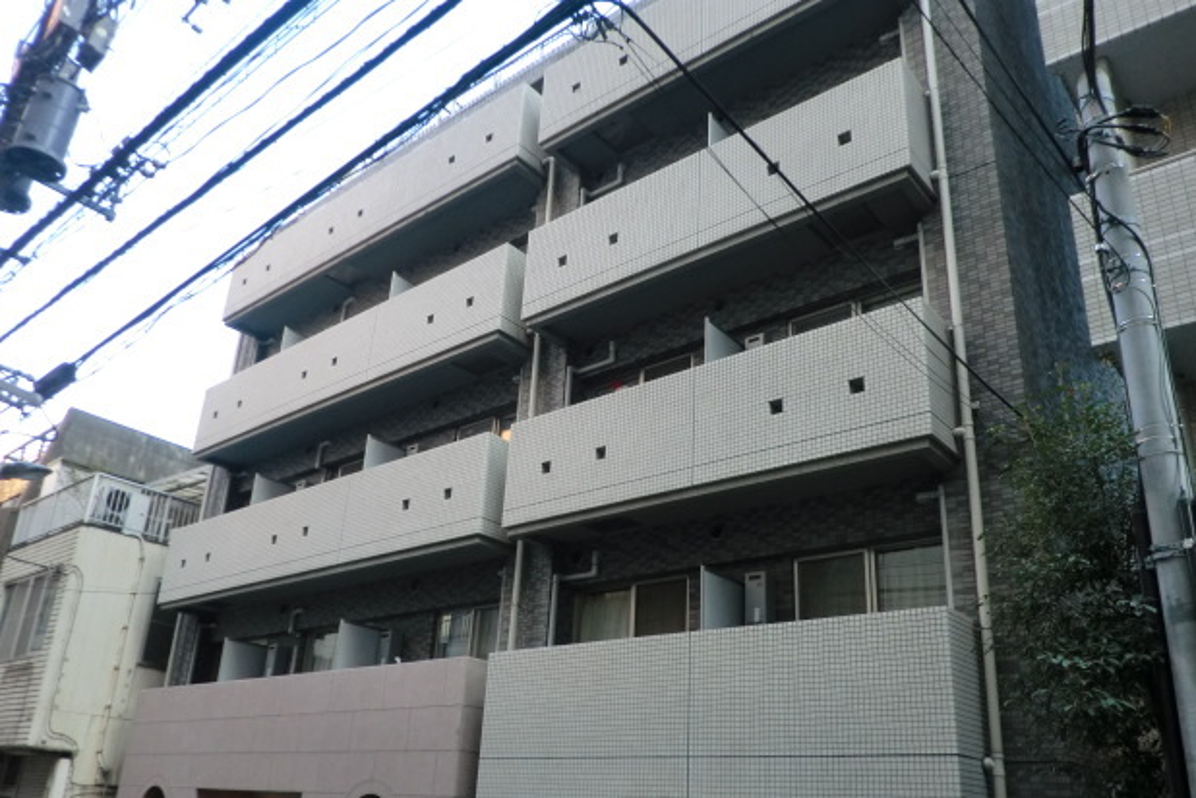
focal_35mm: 28
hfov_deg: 65.5
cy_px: 449
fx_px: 930
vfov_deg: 46.3
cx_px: 590
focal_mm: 4.7
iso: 64
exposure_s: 1/60
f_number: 2.8
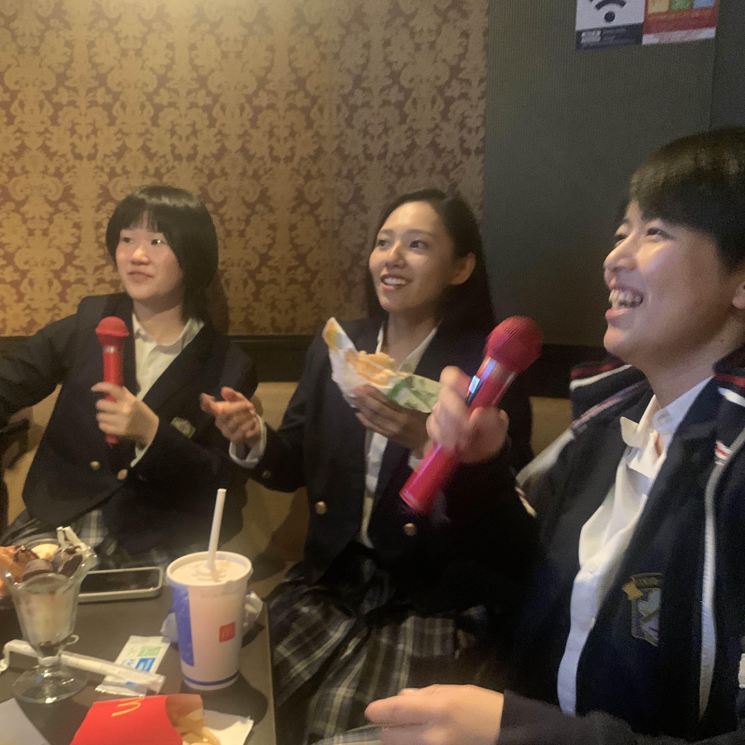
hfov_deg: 52.4
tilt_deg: -10.7
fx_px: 755
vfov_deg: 52.5
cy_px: 375
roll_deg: +1.5
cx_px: 335
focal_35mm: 31
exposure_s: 1/20
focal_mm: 4.25
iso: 640
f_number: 1.8
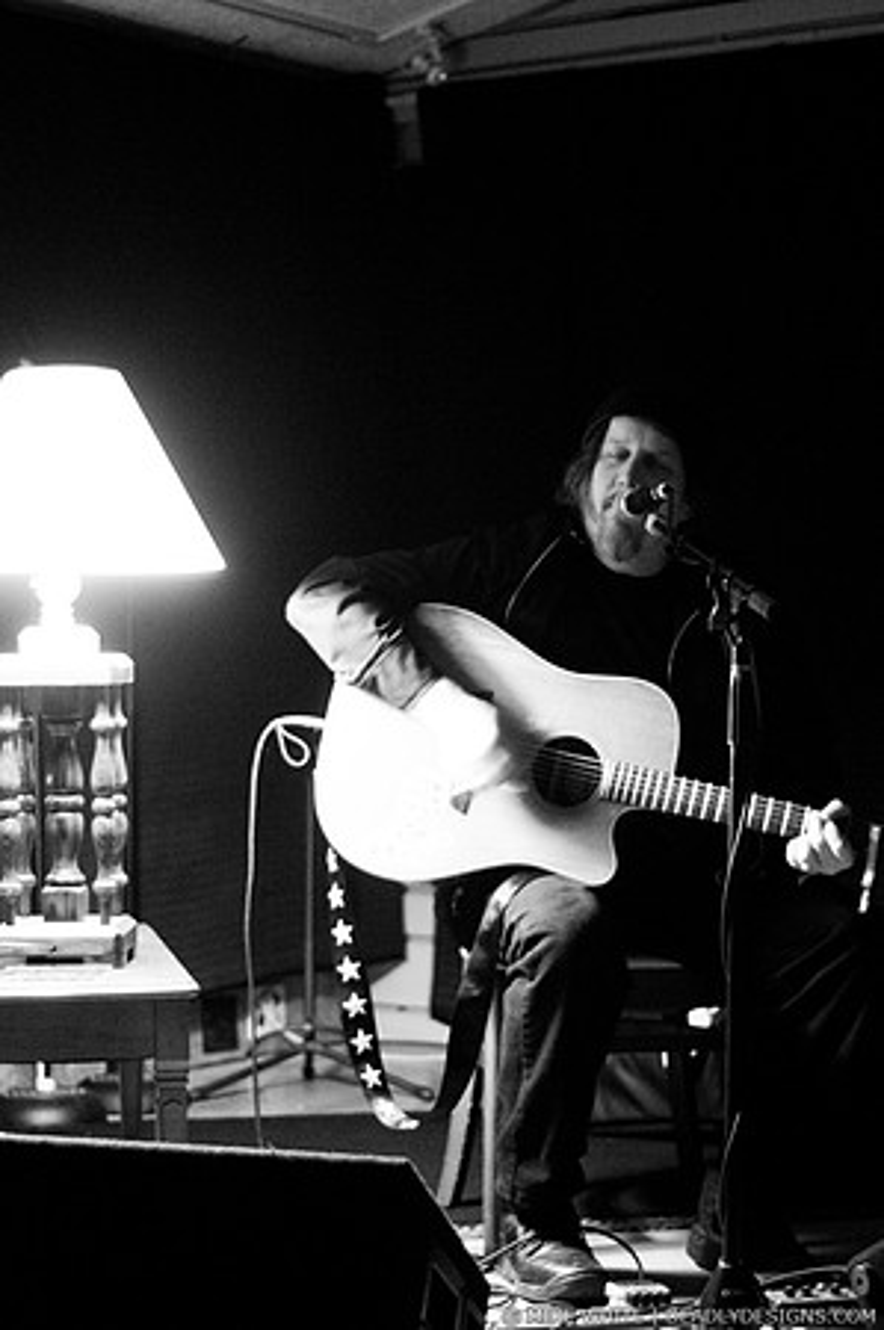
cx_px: 442
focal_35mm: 75
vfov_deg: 27.0
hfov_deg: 18.1
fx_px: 2769
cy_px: 665
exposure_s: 1/10
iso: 1250
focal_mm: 50
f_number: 1.8
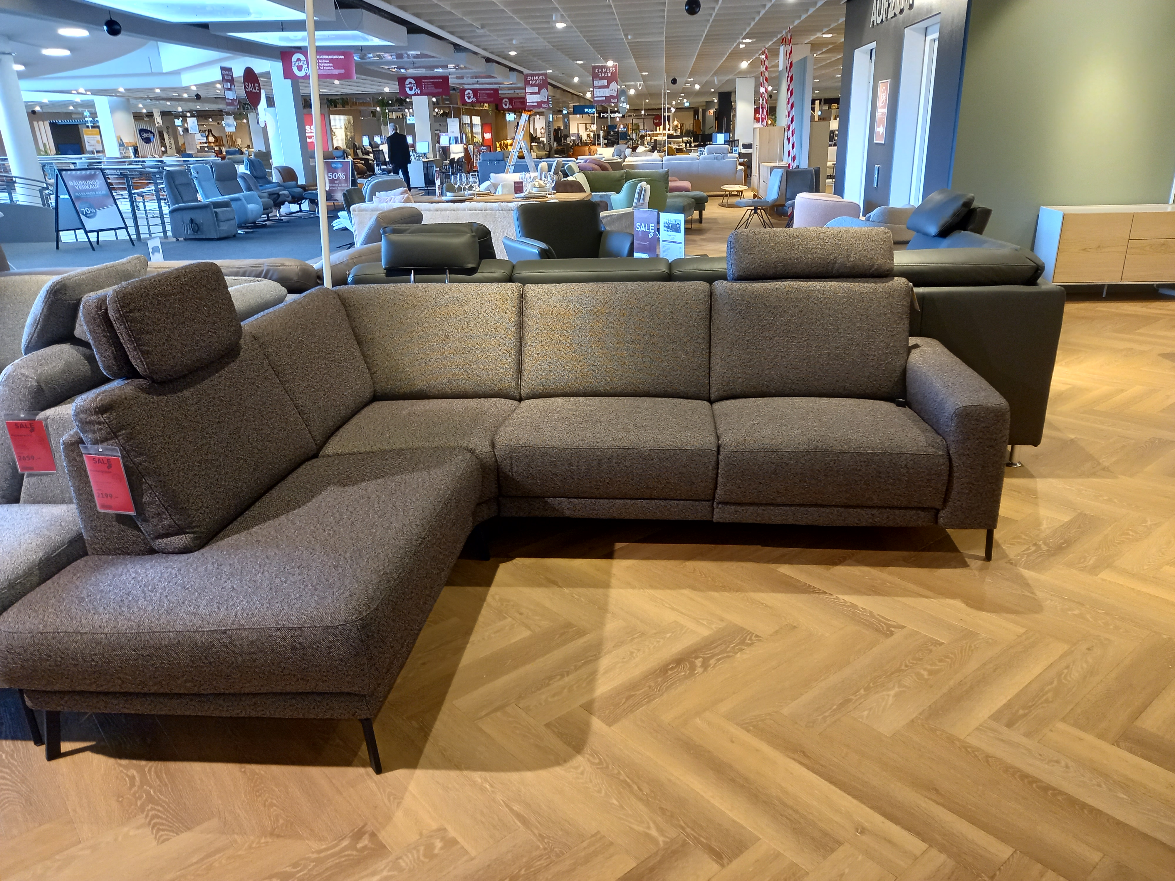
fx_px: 849
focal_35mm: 25
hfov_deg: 69.4
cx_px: 588
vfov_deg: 54.9
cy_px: 440
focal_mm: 4.6
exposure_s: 1/33
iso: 200
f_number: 2
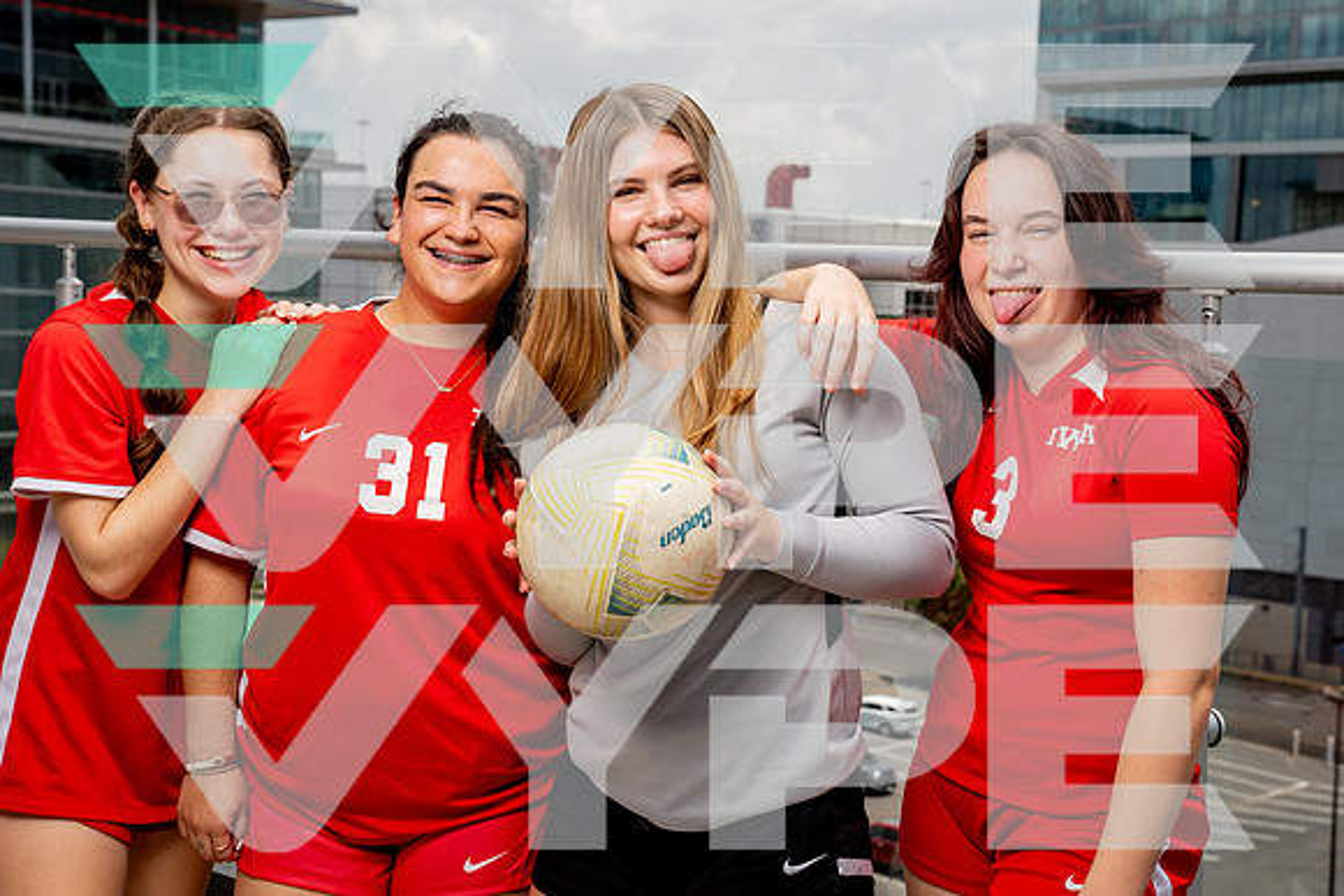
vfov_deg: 23.7
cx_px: 711
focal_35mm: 57
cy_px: 445
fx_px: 2141
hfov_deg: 34.8
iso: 100
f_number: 7.1
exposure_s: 1/500
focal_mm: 52
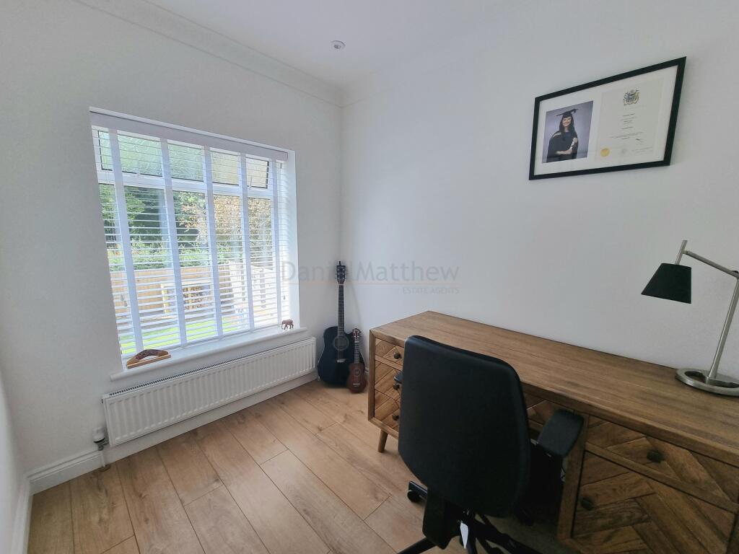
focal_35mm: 13
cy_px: 277
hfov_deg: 106.2
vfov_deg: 89.9
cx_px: 370
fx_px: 278
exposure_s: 1/125
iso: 50
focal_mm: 2.2
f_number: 2.2
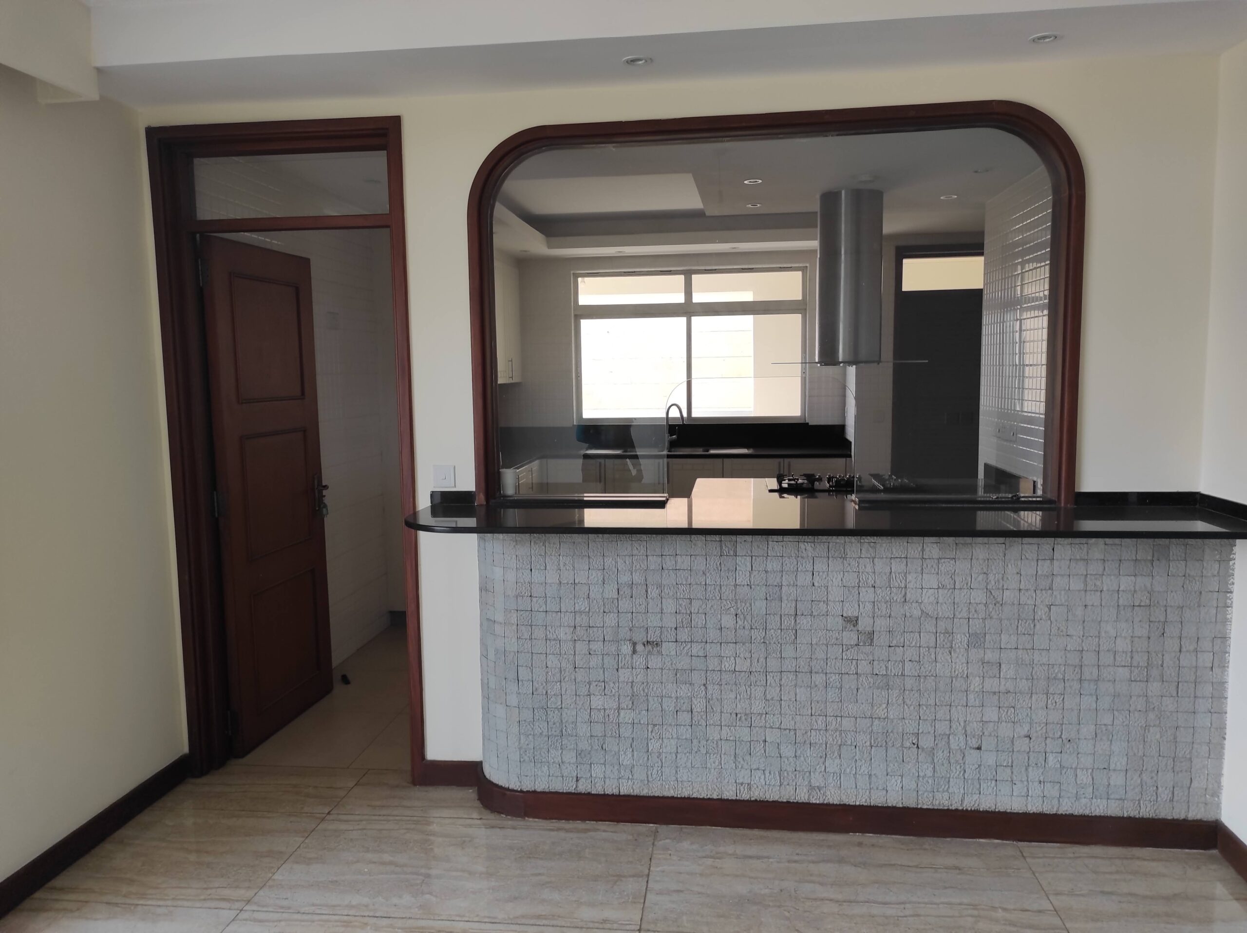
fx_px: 900
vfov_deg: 54.8
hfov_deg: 69.4
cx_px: 624
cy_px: 466
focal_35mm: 25
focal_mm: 5.43
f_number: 1.89
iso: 102
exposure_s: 1/100
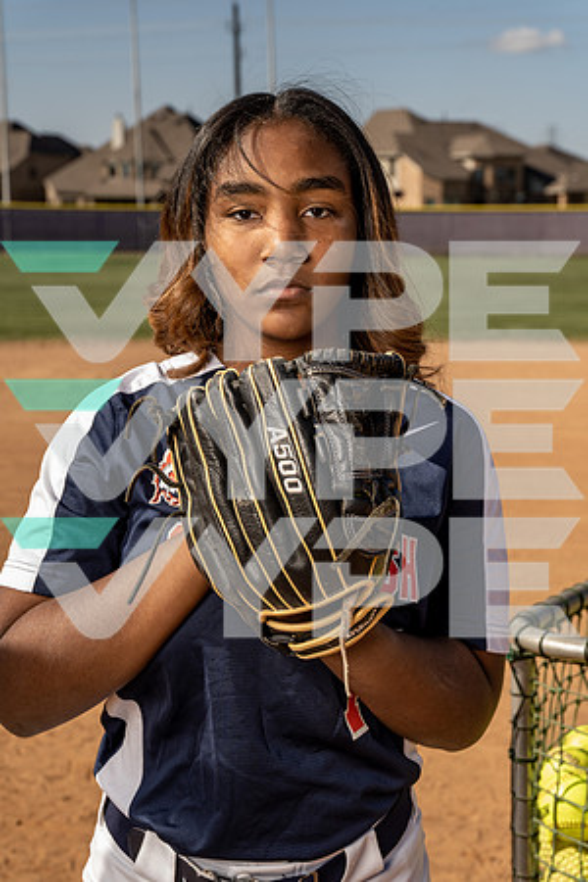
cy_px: 441
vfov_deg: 28.8
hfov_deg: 19.5
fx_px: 1715
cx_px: 294
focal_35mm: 70
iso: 64
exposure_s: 1/250
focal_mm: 70
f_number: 8
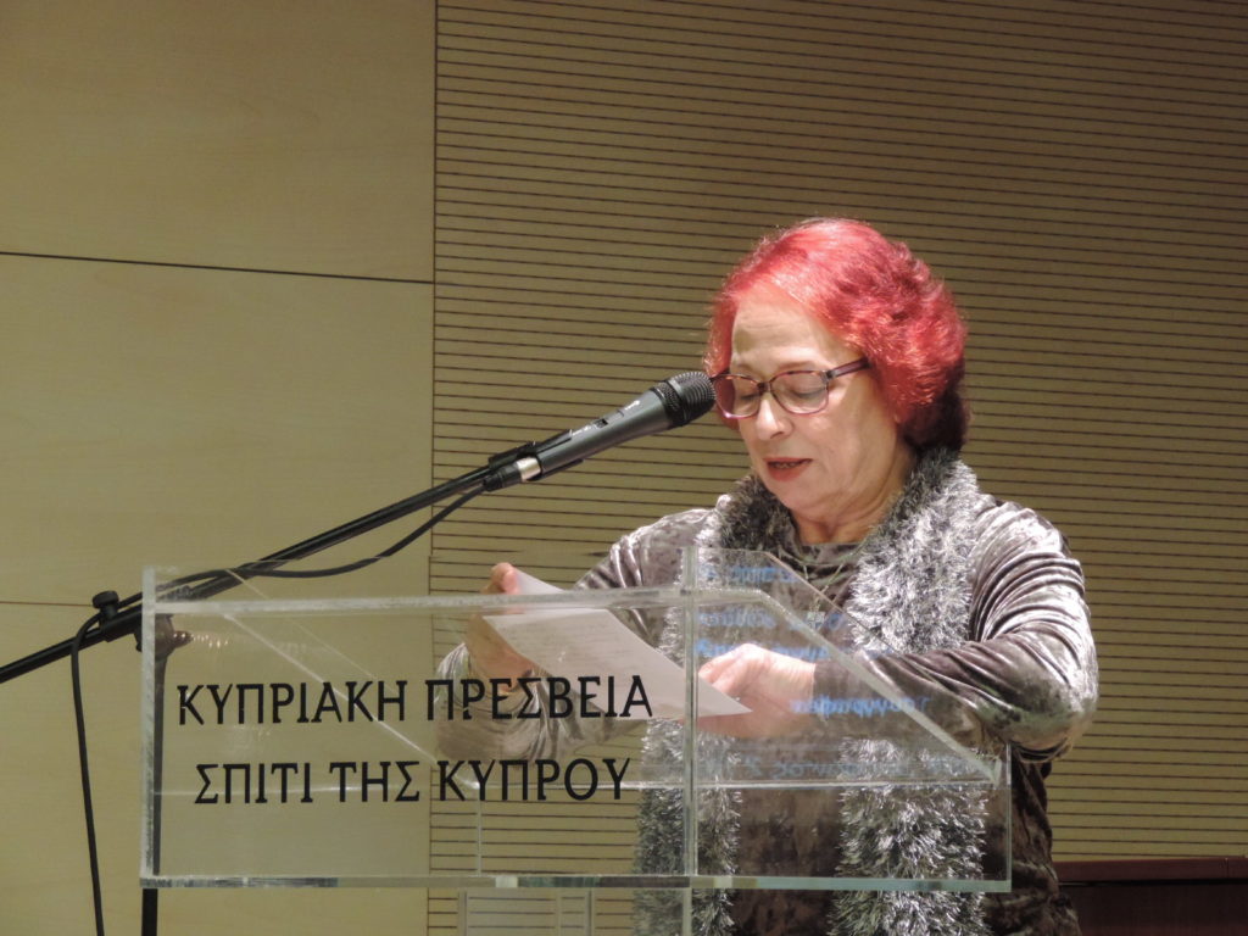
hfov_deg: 9.9
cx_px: 624
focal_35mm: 200
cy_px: 468
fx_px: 7211
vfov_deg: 7.4
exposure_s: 1/25
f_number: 4.6
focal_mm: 35.6
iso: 800
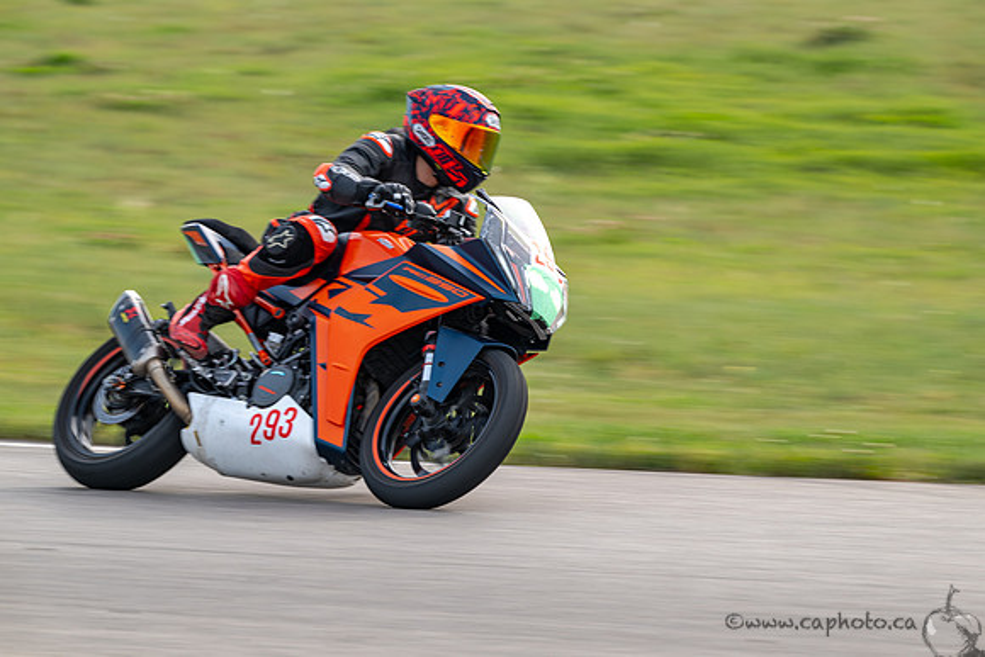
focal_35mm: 310
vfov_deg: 4.4
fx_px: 8484
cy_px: 328
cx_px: 492
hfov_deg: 6.6
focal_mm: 310
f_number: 10
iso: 180
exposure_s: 1/160
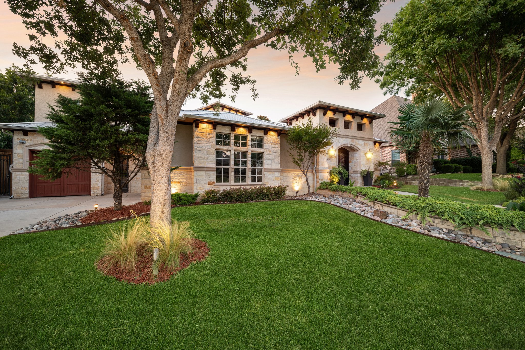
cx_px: 262
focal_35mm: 14
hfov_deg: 104.3
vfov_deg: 81.2
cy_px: 175
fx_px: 204
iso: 200
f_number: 8
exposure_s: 1/10
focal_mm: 14
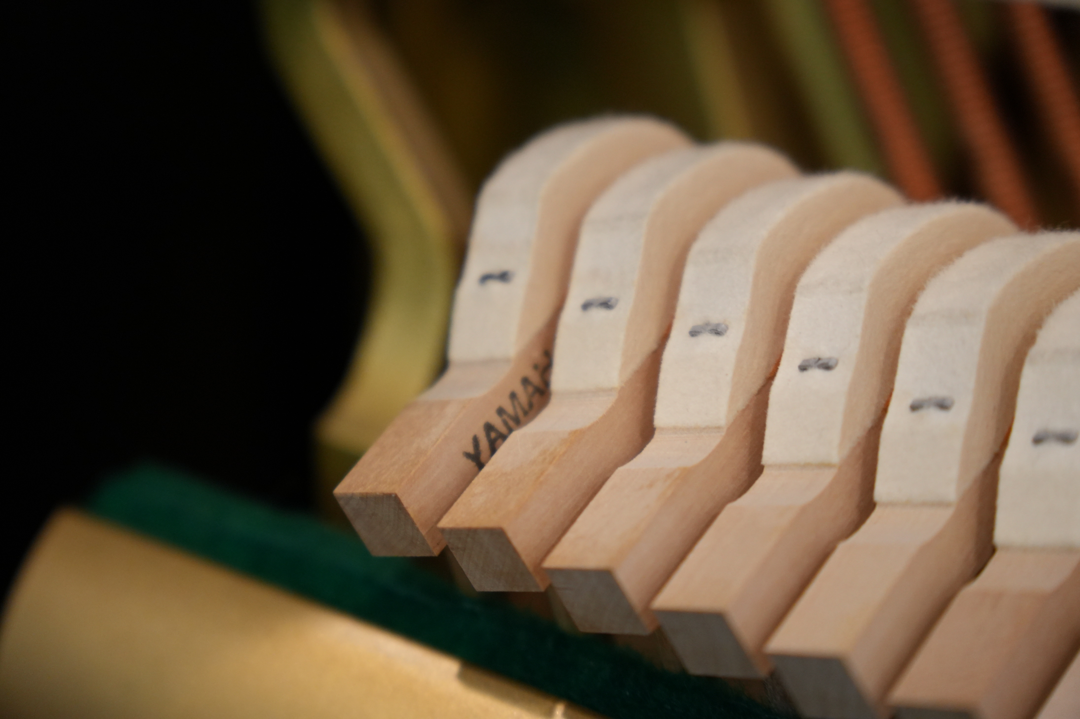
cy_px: 360
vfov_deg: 13.0
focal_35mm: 105
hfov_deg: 19.5
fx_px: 3149
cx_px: 540
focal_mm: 70
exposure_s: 1/125
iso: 1250
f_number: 3.2
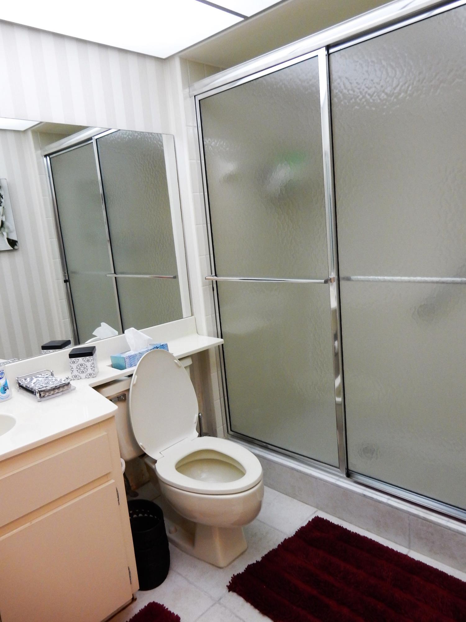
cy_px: 311
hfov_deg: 54.9
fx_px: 449
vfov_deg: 69.4
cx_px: 233
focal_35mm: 25
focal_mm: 4.5
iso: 360
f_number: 3.7
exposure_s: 1/30
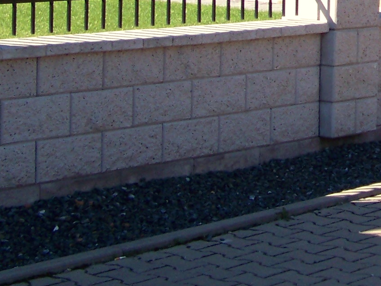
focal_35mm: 138
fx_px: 1520
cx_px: 467
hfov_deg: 13.8
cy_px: -76
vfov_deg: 10.5
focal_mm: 5.85
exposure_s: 1/640
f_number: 2.8
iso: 64
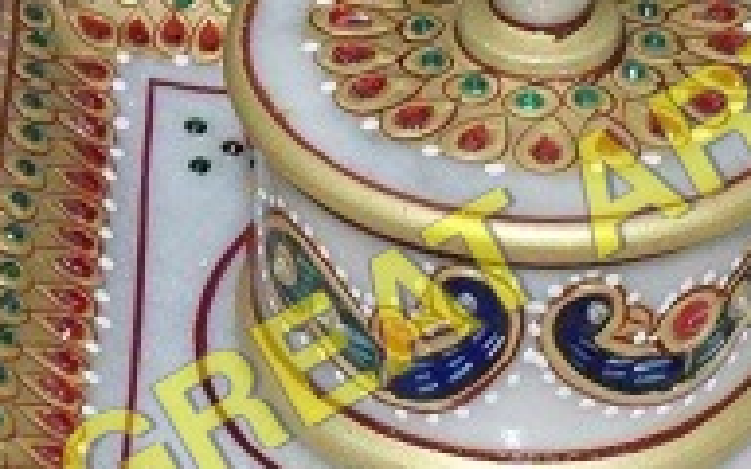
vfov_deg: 8.2
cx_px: 507
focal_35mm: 159
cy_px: 246
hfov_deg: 13.1
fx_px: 3254
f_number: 5.3
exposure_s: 1/15
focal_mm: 14.2
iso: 800
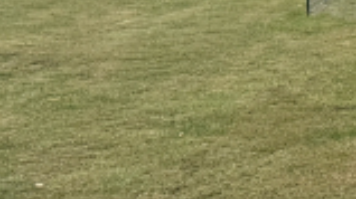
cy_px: -172
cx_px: 700
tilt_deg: +4.2
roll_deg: +1.8
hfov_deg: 15.7
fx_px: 1037
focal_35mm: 110
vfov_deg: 10.3
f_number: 1.78
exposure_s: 1/5348
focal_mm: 6.76
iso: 80
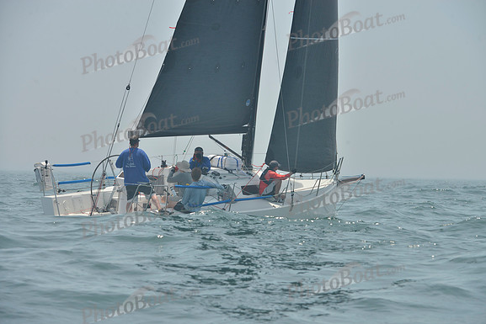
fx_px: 2714
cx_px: 243
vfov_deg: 6.8
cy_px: 162
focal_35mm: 201
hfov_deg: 10.2
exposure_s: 1/1000
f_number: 9
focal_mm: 200
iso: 280
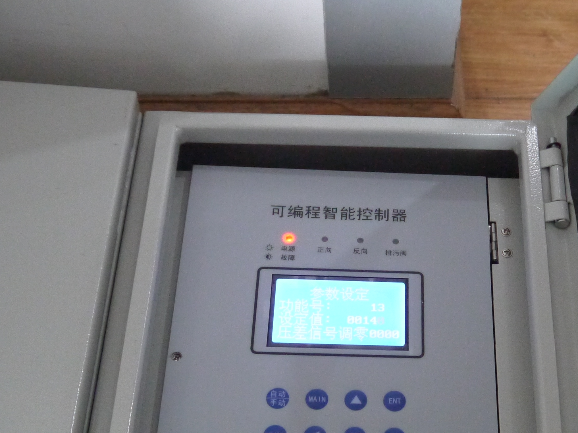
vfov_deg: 24.7
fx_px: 985
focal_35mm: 59
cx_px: 434
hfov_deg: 32.1
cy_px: 285
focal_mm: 15
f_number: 3.6
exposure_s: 1/40
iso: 1600
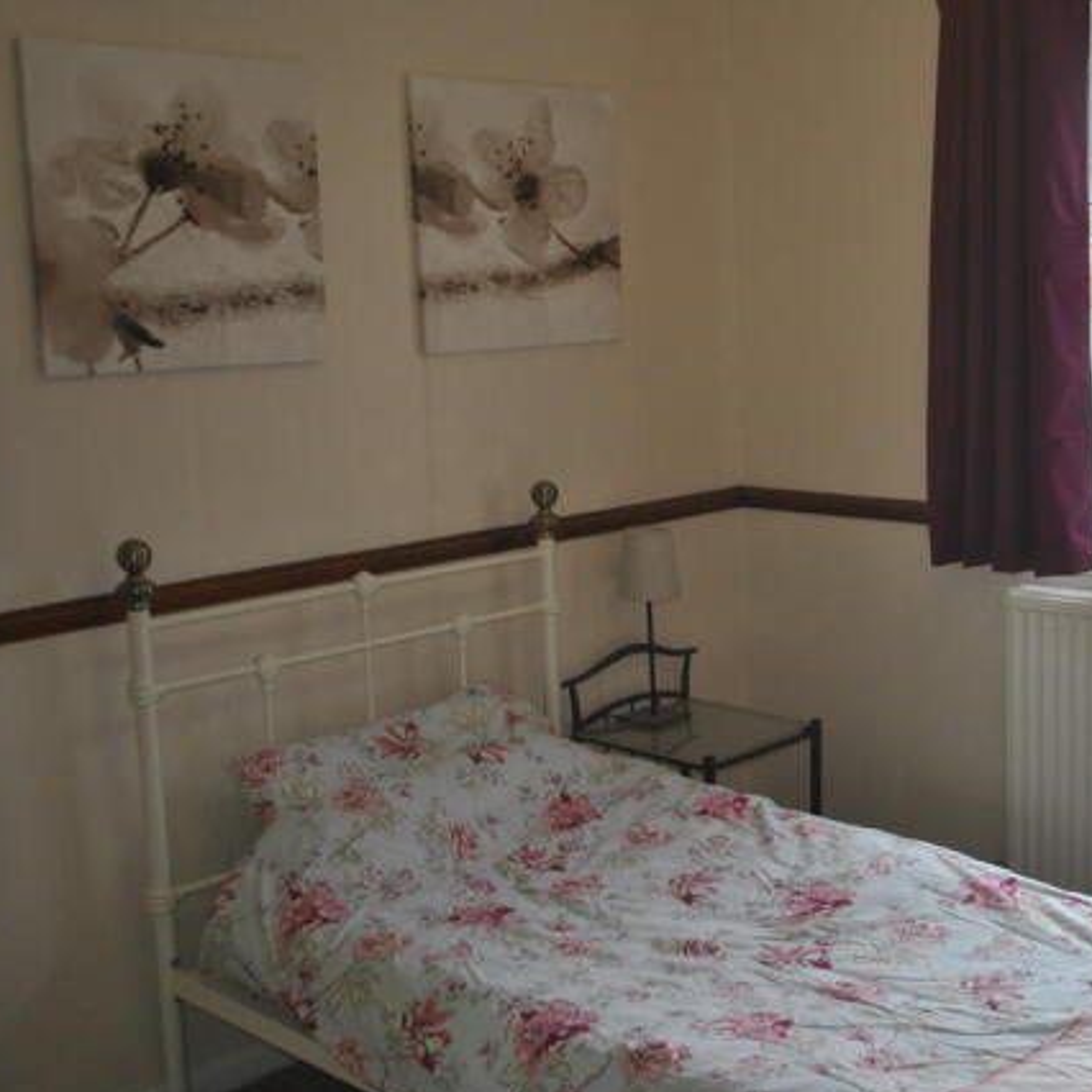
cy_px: 558
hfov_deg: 38.2
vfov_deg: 39.2
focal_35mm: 43
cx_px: 811
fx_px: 1535
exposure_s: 1/80
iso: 200
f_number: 4
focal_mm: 22
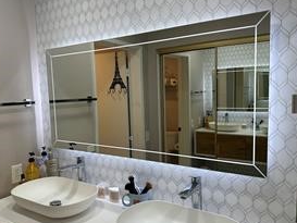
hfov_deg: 59.8
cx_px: 133
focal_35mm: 30
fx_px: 258
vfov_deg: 46.8
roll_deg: +1.8
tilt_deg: -4.6
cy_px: 116
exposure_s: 1/120
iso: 64
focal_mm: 6.86
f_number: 1.78
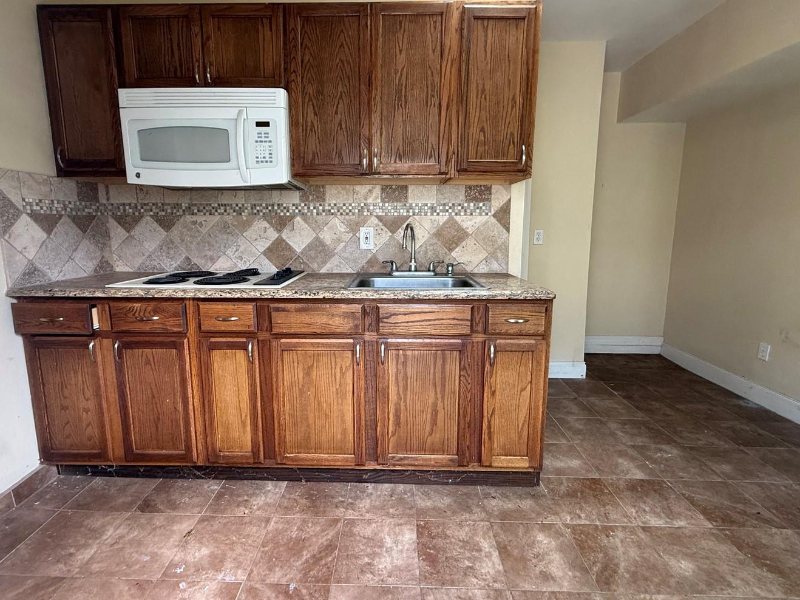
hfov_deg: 91.0
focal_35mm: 17
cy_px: 285
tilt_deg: -8.0
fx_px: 393
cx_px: 387
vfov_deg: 74.7
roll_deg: -0.4
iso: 200
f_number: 2.2
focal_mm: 2.22
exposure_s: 1/99
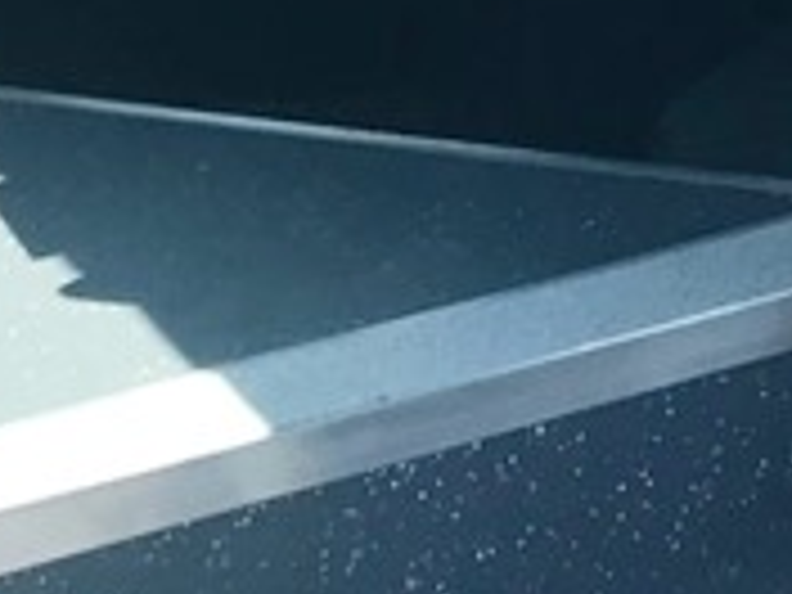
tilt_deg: -7.5
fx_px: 3729
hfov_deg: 11.9
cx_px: 940
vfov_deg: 8.2
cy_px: -981
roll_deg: +0.4
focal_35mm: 163
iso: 20
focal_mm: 3.99
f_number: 1.8
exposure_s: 1/704
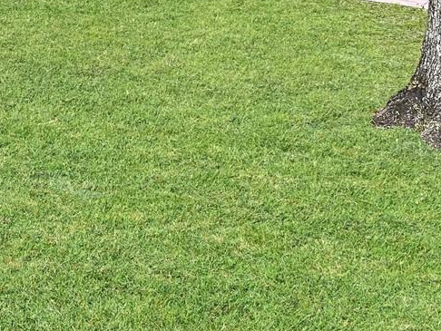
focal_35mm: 79
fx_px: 1007
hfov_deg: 20.6
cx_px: -242
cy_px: -122
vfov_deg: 17.3
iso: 80
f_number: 1.78
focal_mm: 6.86
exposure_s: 1/329
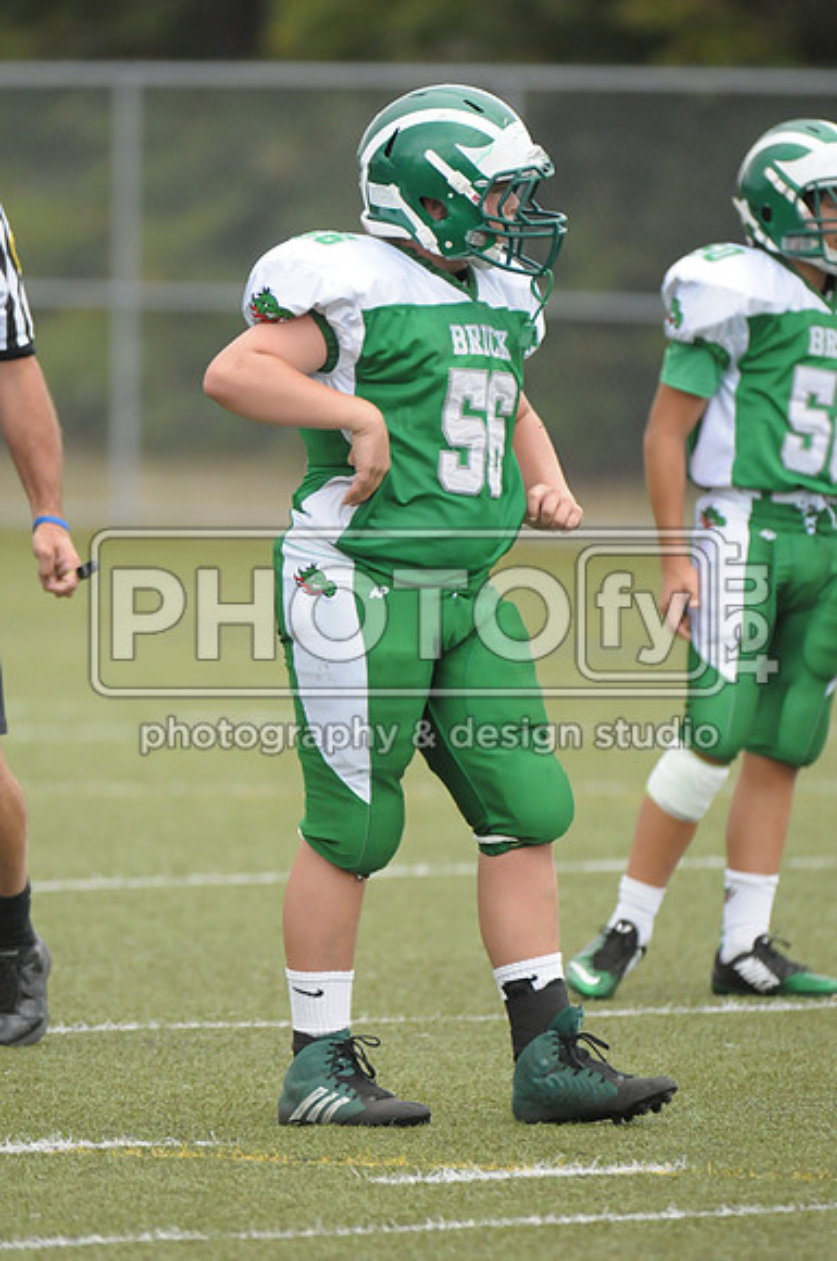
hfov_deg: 2.8
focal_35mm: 495
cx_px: 418
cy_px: 630
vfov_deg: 4.2
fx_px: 17314
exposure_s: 1/2500
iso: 1600
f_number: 4
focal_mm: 330
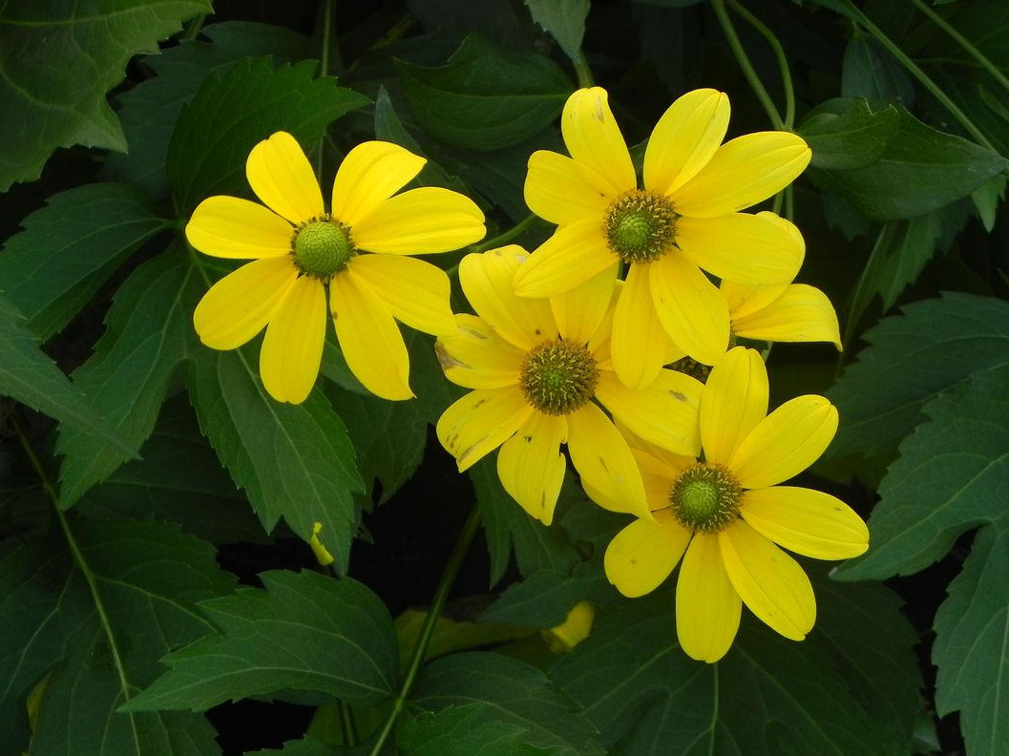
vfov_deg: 14.0
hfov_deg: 18.6
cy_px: 378
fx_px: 3089
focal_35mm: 106
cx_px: 504
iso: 160
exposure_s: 1/80
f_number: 4.5
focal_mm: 18.8
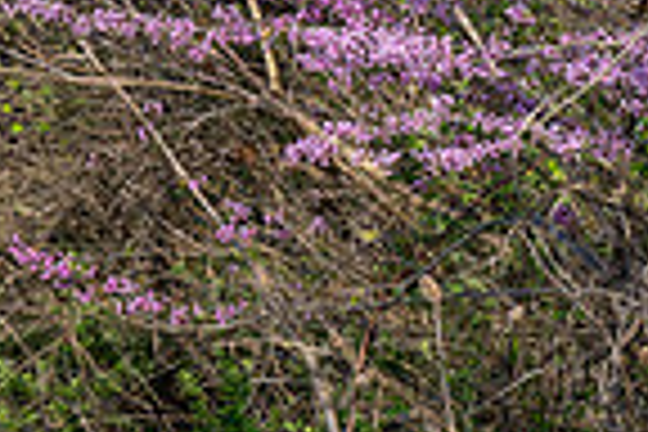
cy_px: -299
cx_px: 406
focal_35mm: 1050
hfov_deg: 2.0
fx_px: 18899
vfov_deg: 1.3
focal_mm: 165
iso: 400
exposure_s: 1/500
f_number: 9
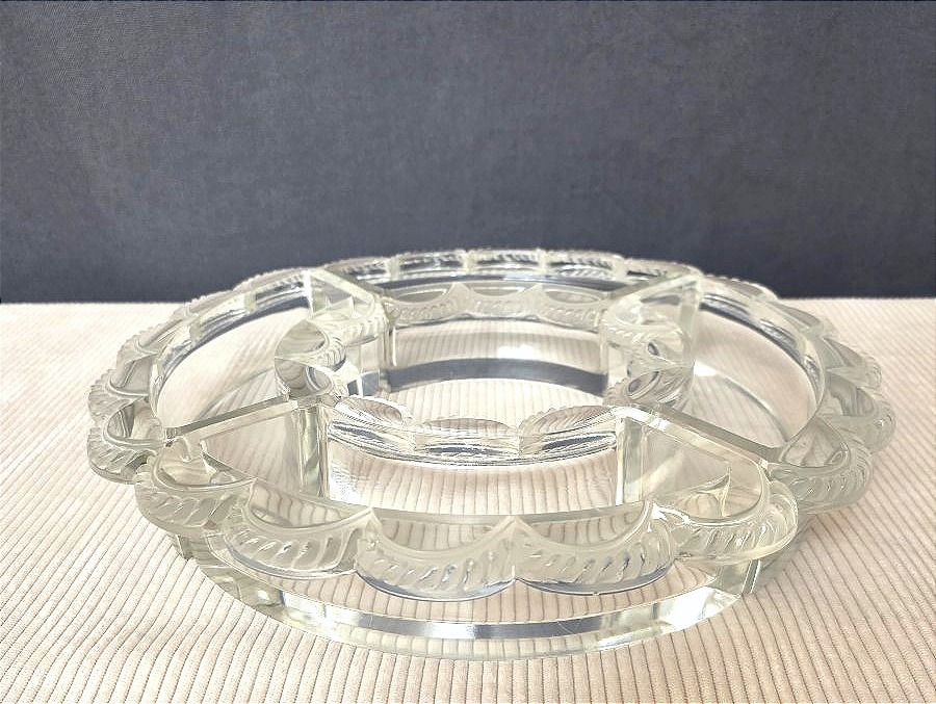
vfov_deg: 59.0
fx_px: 623
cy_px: 352
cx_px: 468
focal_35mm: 23
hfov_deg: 73.9
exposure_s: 1/100
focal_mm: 6.3
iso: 640
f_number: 1.7
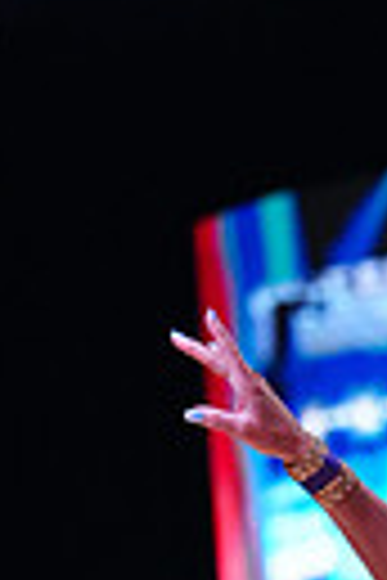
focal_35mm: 410
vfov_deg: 5.0
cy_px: 1070
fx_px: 6611
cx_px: 848
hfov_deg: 3.3
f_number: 2.8
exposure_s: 1/500
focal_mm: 91
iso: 2000
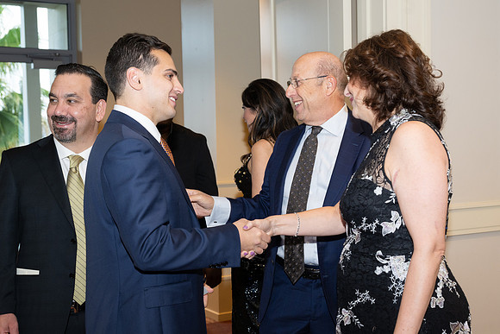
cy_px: 184
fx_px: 736
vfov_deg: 25.5
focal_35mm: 53
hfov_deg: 37.5
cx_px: 276
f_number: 5.6
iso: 800
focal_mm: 48
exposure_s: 1/100
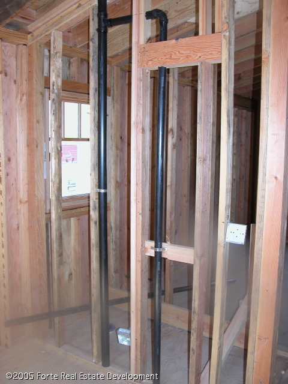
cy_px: 192
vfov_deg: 52.6
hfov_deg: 40.7
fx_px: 388
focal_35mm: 35
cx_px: 144
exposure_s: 1/30
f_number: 2.8
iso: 100
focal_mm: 8.9
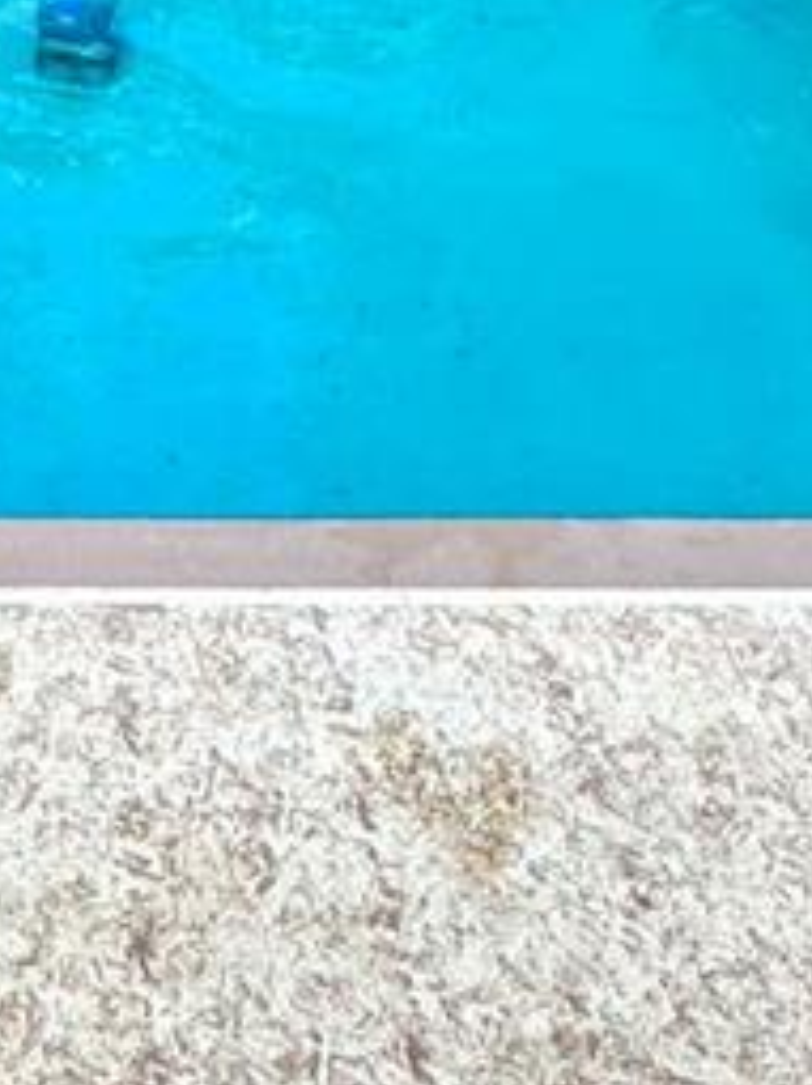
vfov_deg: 22.8
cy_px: -617
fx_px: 2066
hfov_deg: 21.5
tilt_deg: -5.1
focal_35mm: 66
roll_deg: -0.3
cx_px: 21
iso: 40
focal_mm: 2.22
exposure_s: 1/596
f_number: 2.2
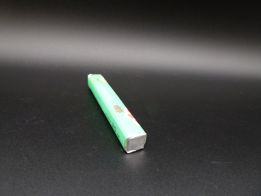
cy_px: 98
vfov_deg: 54.9
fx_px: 188
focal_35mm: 25
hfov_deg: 69.4
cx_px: 130
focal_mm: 4.5
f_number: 2.8
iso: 200
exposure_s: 1/60
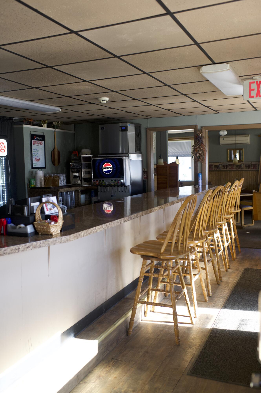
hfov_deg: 37.8
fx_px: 381
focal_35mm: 35
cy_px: 196
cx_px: 130
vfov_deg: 54.5
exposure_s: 1/400
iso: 1800
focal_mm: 35
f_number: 3.5
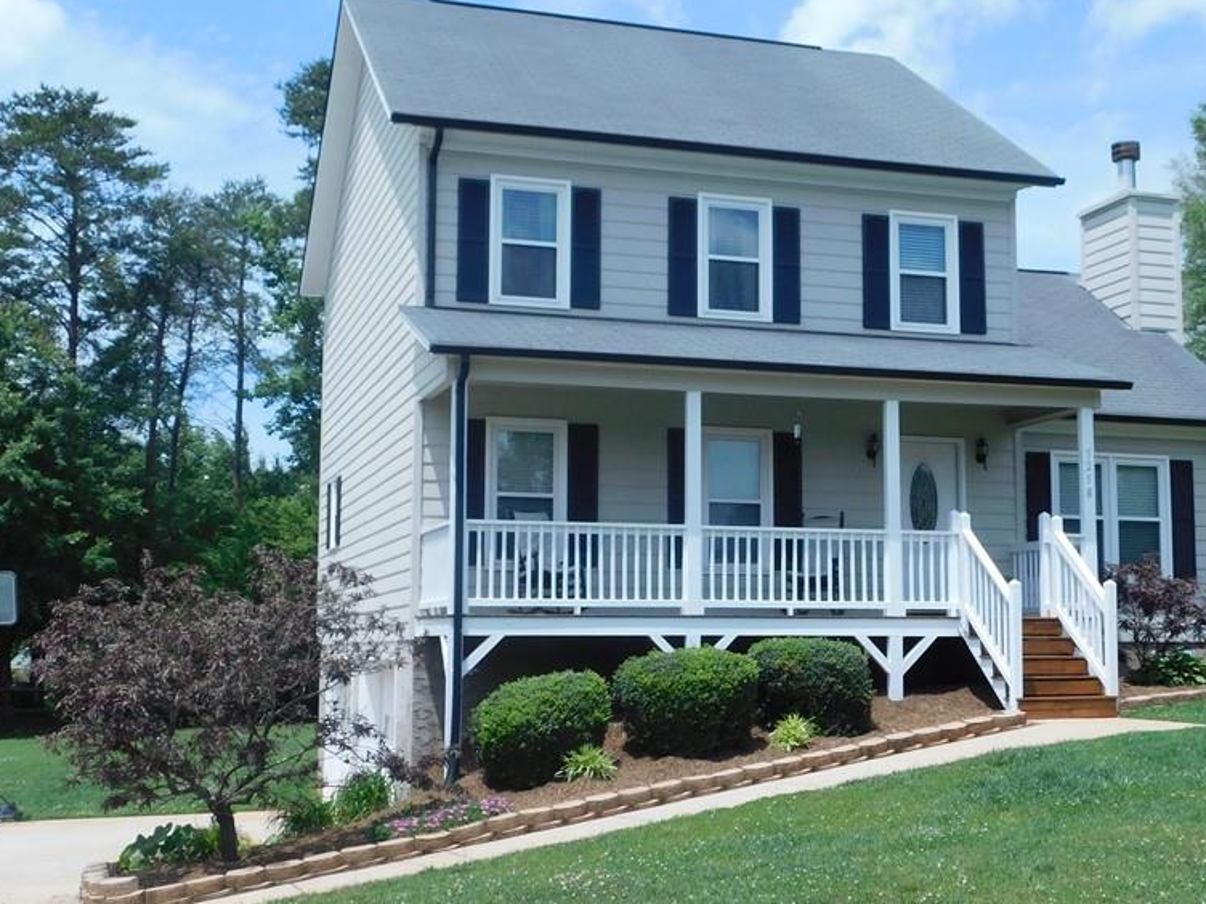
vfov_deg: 29.7
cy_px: 468
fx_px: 1707
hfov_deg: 38.8
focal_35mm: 49
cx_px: 707
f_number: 3.5
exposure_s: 1/1000
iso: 125
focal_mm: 6.3
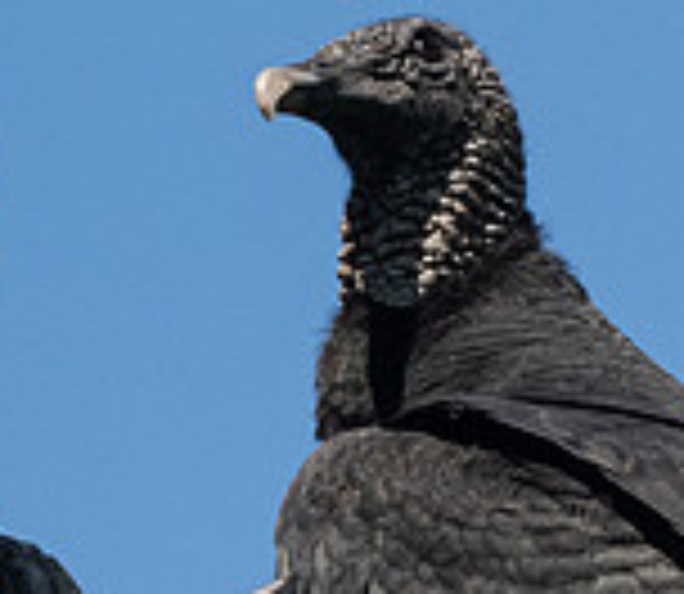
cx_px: 337
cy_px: 246
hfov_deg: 0.6
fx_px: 68106
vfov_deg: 0.5
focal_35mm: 3253
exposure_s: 1/2000
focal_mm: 420
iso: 1000
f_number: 8
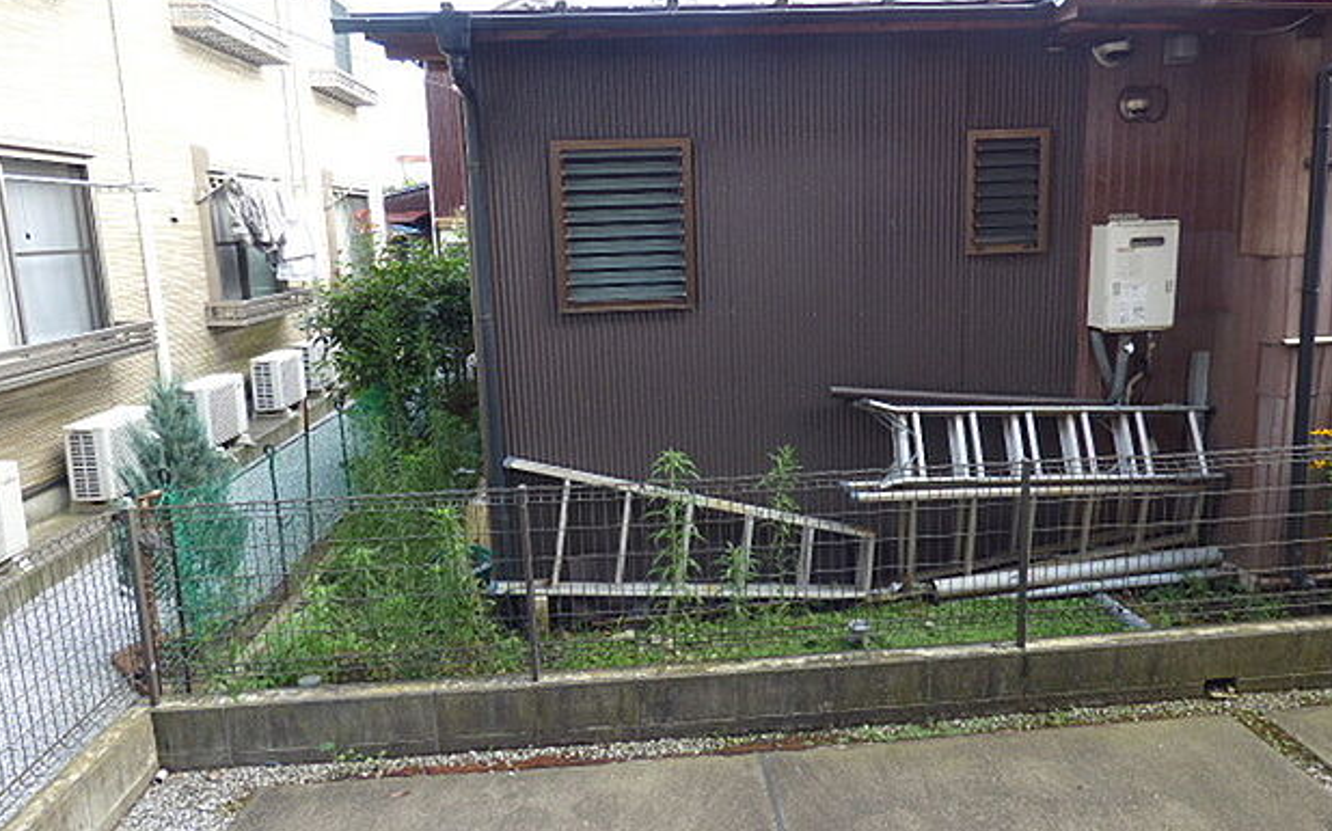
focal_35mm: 22
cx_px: 680
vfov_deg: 54.9
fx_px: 798
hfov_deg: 79.7
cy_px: 365
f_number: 2.8
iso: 100
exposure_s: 1/60
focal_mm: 3.58
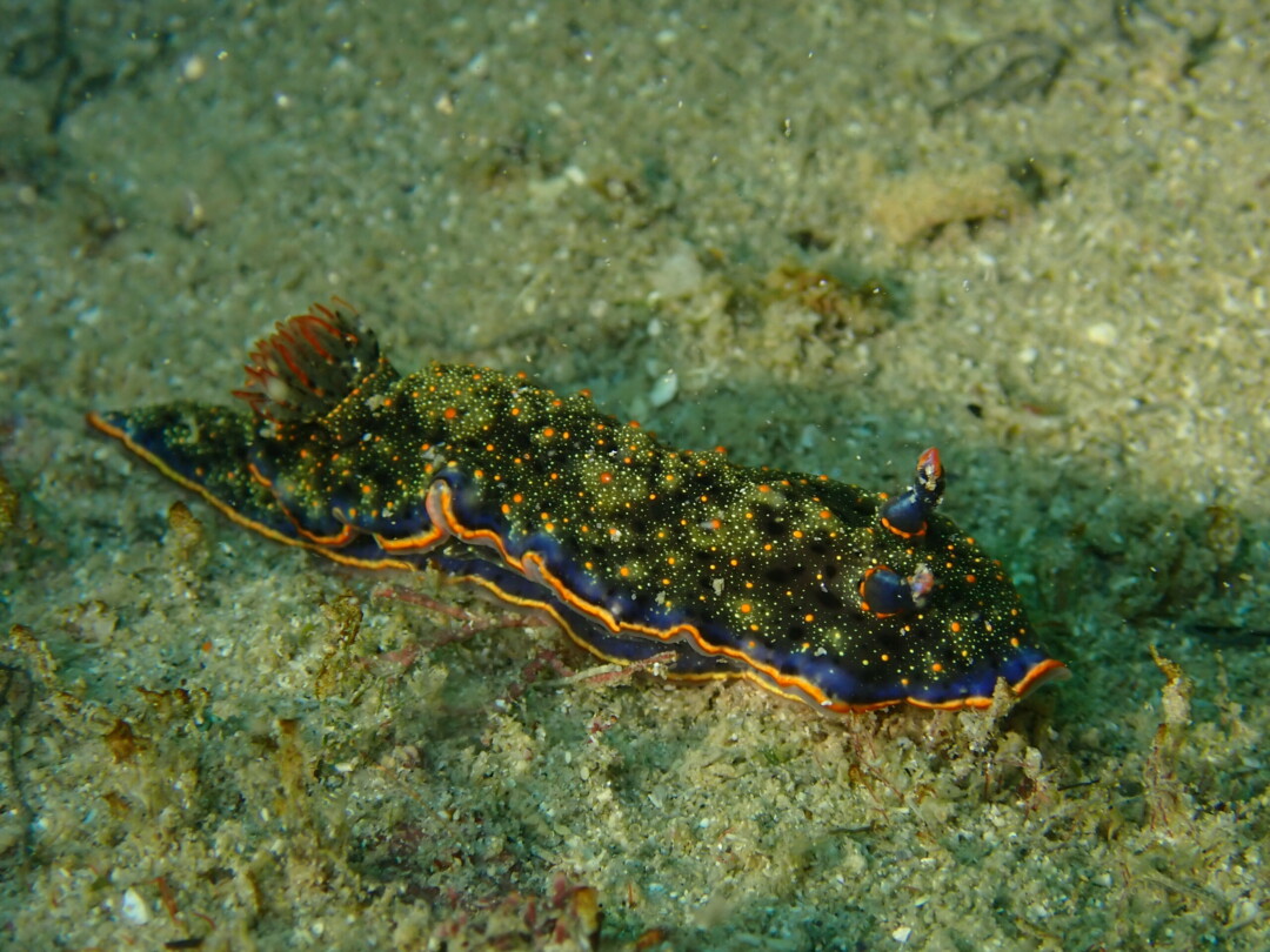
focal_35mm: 100
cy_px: 476
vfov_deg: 14.8
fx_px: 3669
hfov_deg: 19.6
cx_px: 635
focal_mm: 18
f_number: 6.3
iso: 200
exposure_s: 1/320
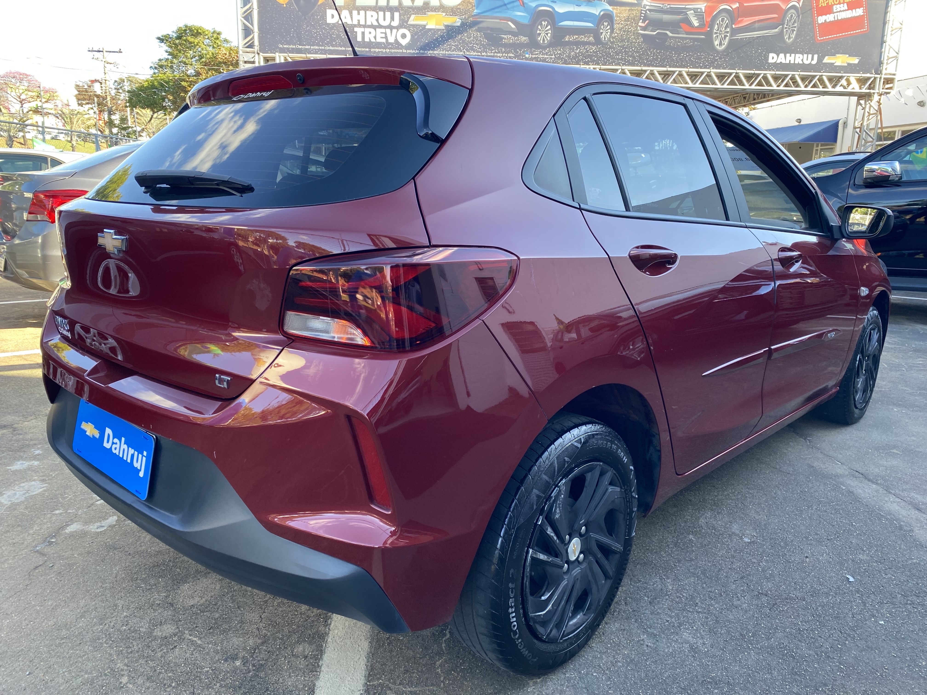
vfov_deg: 53.1
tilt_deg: -13.8
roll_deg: +0.0
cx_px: 464
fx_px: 696
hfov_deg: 67.3
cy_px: 348
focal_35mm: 26
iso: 32
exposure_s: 1/122
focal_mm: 4.25
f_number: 1.8
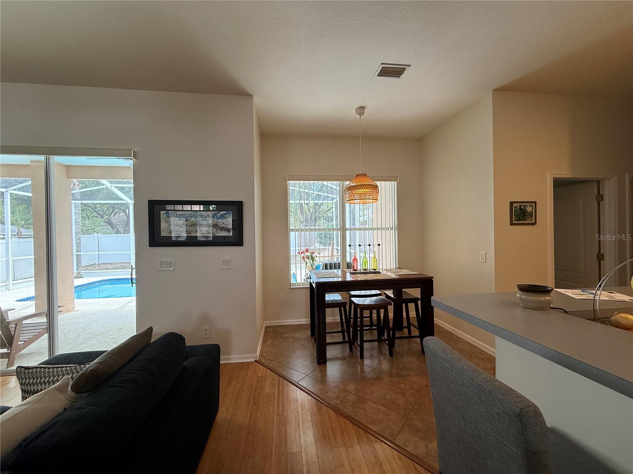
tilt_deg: +0.1
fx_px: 256
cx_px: 316
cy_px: 237
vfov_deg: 85.7
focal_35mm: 14
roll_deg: +0.8
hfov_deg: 102.1
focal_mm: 2.22
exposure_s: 1/120
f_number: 2.2
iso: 125
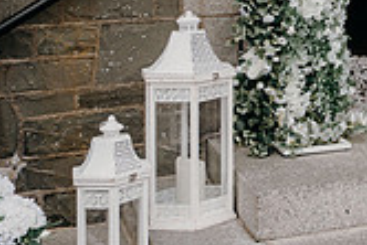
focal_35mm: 105
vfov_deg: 12.3
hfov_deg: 17.8
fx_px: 1071
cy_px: -153
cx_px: 520
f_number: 3.5
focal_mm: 30
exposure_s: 1/250
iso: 125
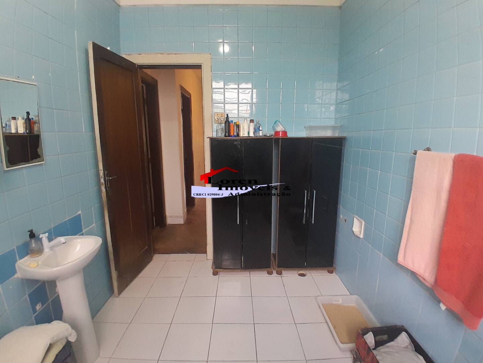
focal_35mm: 17
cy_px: 182
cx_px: 242
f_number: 2.2
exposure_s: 1/40
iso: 125
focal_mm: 1.46
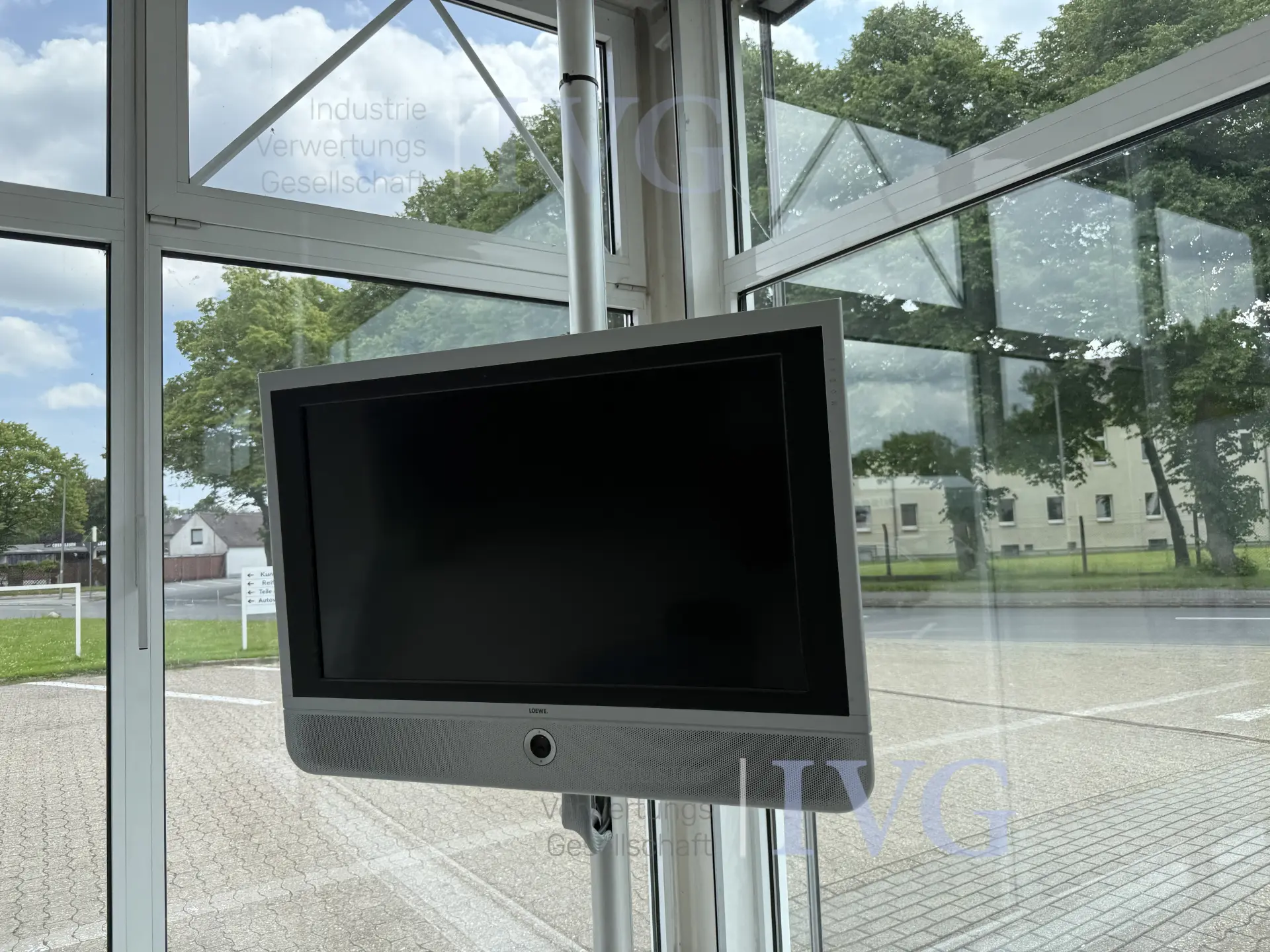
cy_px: 476
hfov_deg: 71.6
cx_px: 635
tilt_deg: +0.8
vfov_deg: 56.8
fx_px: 881
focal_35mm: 24
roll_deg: +1.0
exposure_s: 1/1464
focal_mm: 6.76
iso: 80
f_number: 1.78
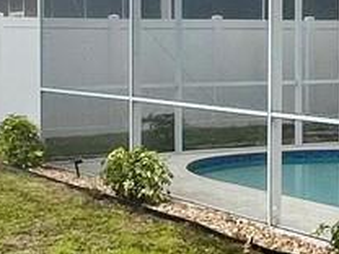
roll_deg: -0.1
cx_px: 212
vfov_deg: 14.8
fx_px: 979
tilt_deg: -2.1
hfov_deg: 19.6
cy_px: 86
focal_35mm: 100
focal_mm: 1.57
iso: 32
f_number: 1.8
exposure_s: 1/473
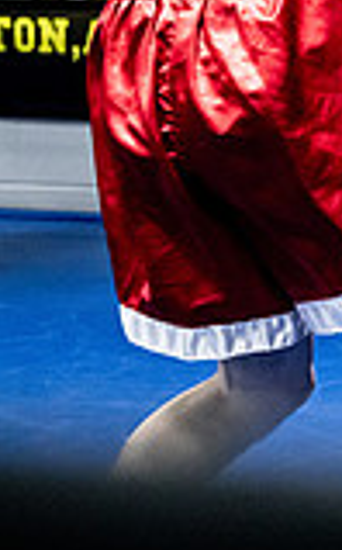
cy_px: 16
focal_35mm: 138
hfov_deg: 8.5
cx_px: 888
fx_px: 2064
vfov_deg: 14.9
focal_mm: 37
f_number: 2.8
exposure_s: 1/1000
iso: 8000
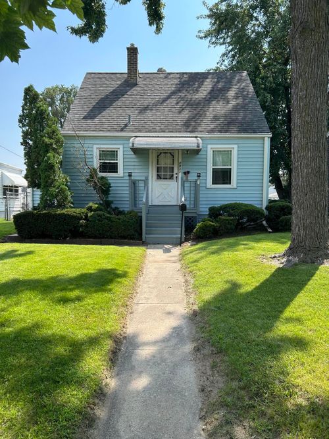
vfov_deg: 67.3
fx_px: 330
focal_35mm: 26
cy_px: 220
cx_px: 164
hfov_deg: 53.0
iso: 50
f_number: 1.5
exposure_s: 1/1488
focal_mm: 5.7
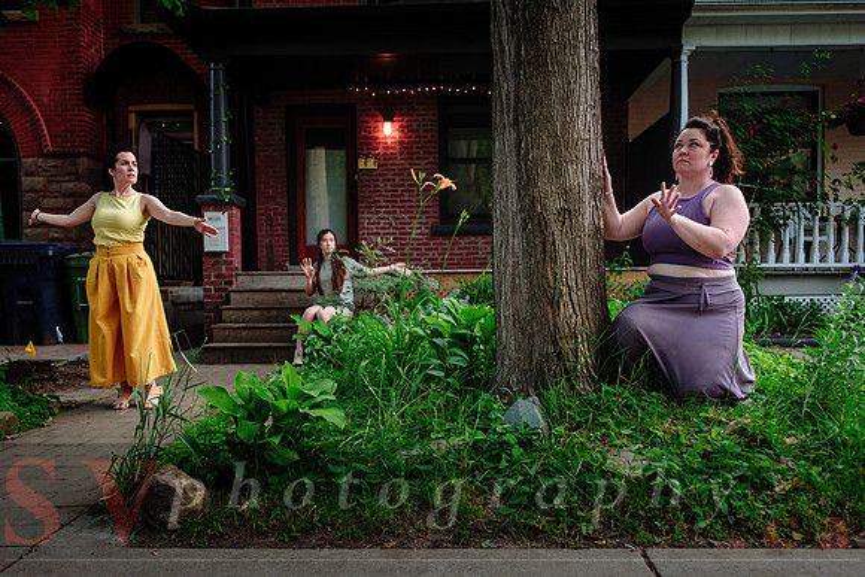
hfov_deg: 64.0
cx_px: 433
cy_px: 317
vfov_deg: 45.2
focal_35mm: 29
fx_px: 692
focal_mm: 17
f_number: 1.8
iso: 500
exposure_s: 1/500
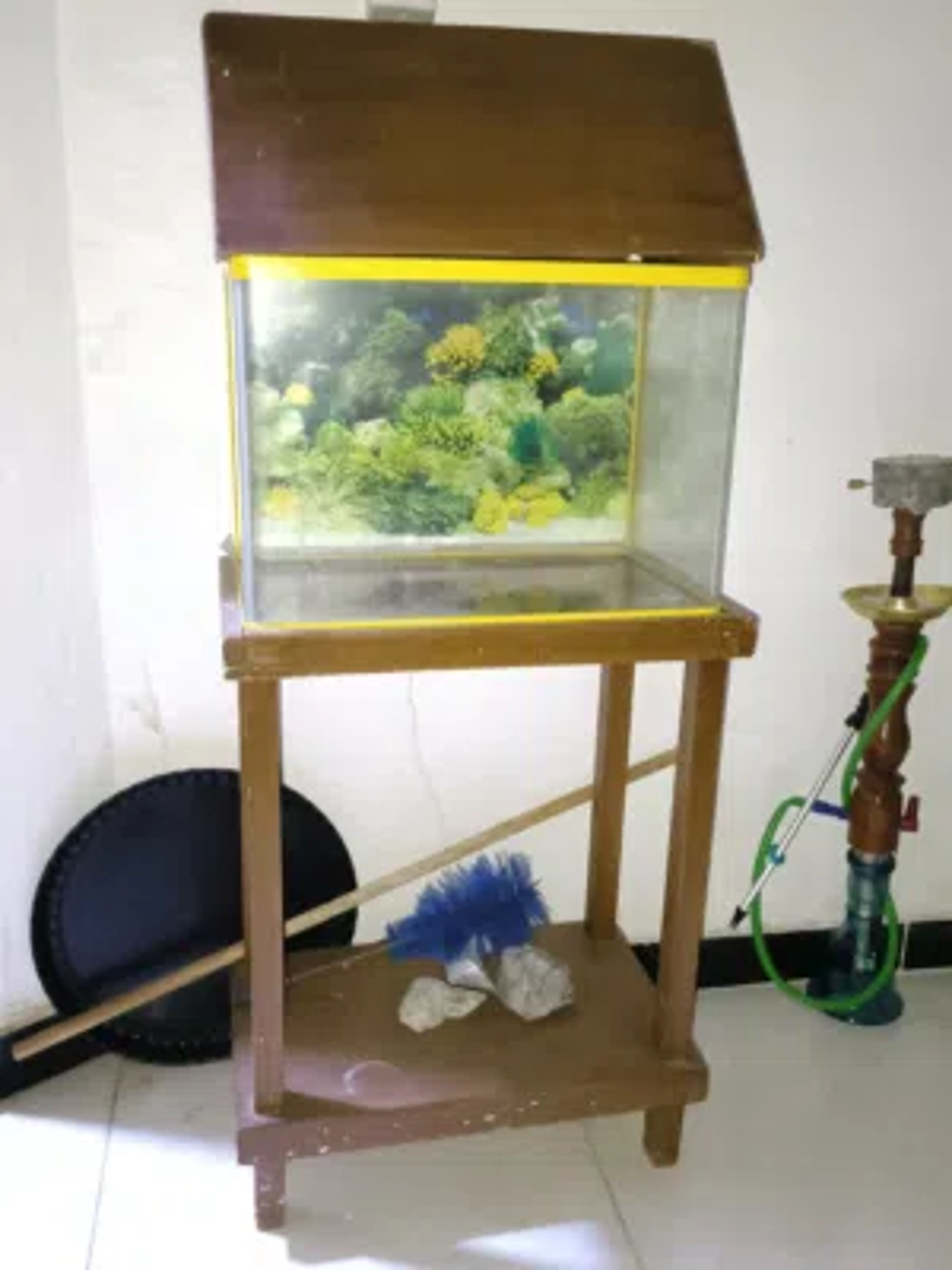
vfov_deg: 56.8
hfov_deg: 44.2
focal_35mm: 32
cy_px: 635
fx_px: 1173
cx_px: 476
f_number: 1.7
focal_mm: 4.7
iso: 2000
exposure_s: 1/25
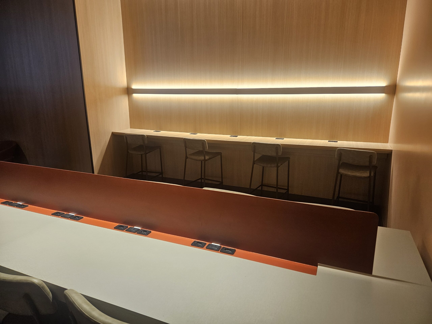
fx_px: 287
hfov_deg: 73.9
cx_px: 216
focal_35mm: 23
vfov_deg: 58.9
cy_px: 162
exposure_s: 1/120
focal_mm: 5.4
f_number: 1.8
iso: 200
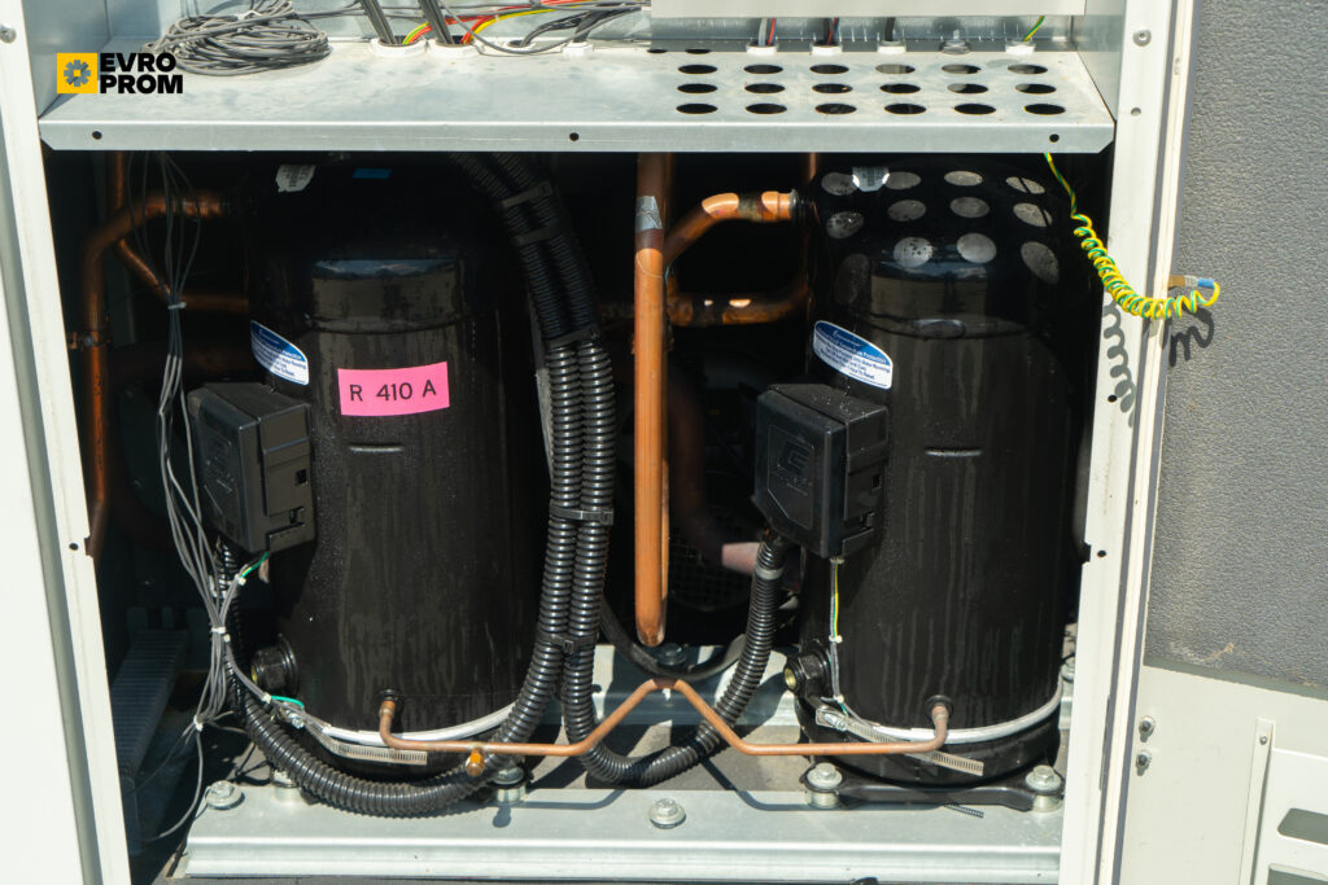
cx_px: 664
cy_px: 442
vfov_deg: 22.6
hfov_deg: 33.4
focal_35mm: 60
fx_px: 2213
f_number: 8
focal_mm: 60
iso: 100
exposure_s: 1/125
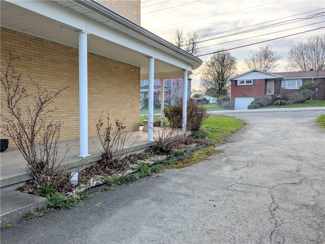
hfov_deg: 69.4
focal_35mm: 25
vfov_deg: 54.9
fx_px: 235
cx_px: 162
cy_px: 122
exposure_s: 1/2451
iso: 44
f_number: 1.89
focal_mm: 5.43
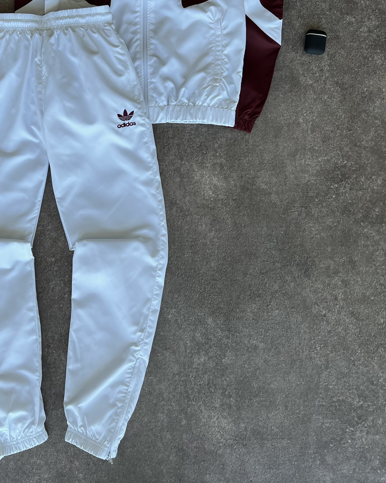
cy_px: 133
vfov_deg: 44.6
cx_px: 104
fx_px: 571
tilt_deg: -81.6
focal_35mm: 40
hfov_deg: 36.6
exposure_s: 1/195
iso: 40
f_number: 1.5
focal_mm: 5.7
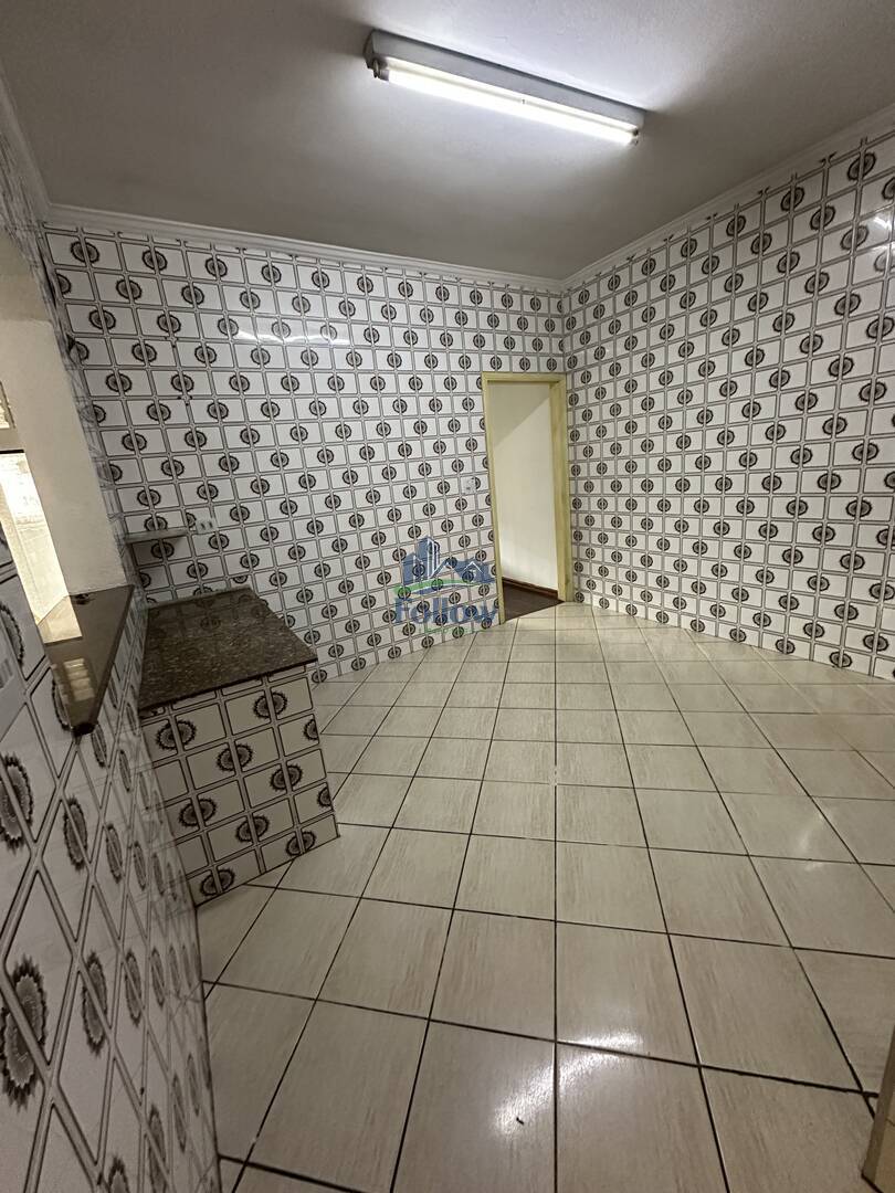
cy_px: 596
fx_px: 483
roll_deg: +5.2
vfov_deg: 102.1
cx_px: 448
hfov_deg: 85.7
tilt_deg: -15.0
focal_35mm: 14
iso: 800
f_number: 2.2
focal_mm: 2.22
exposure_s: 1/60
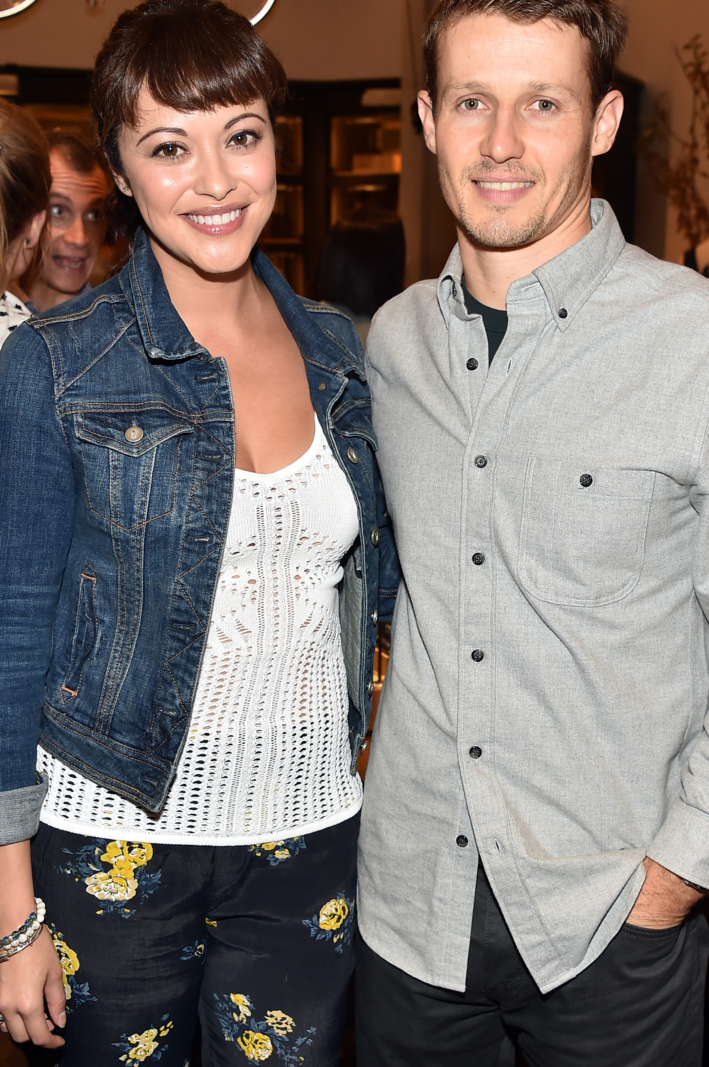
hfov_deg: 27.4
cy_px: 590
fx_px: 1451
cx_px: 408
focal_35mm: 49
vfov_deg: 40.3
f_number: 7.1
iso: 1250
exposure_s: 1/100
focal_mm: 35
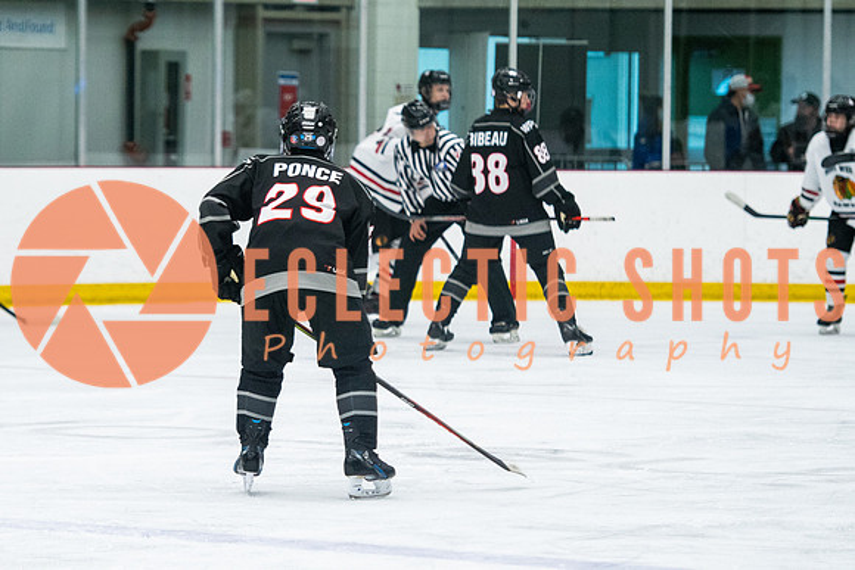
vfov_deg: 6.1
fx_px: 5395
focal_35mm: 227
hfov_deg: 9.1
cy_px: 216
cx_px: 324
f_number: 2.8
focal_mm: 122
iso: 2000
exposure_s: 1/640
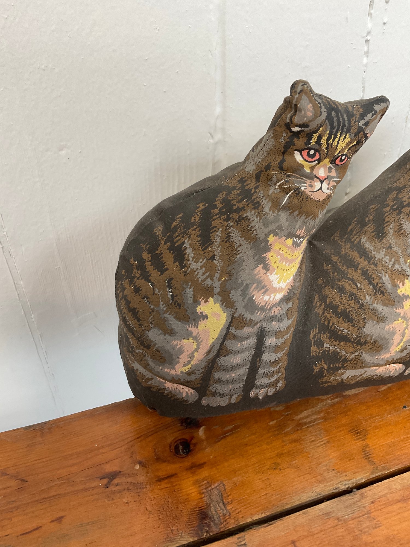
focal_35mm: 29
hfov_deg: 48.2
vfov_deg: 61.7
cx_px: 205
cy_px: 274
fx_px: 458
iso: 64
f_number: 1.8
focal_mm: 3
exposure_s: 1/122
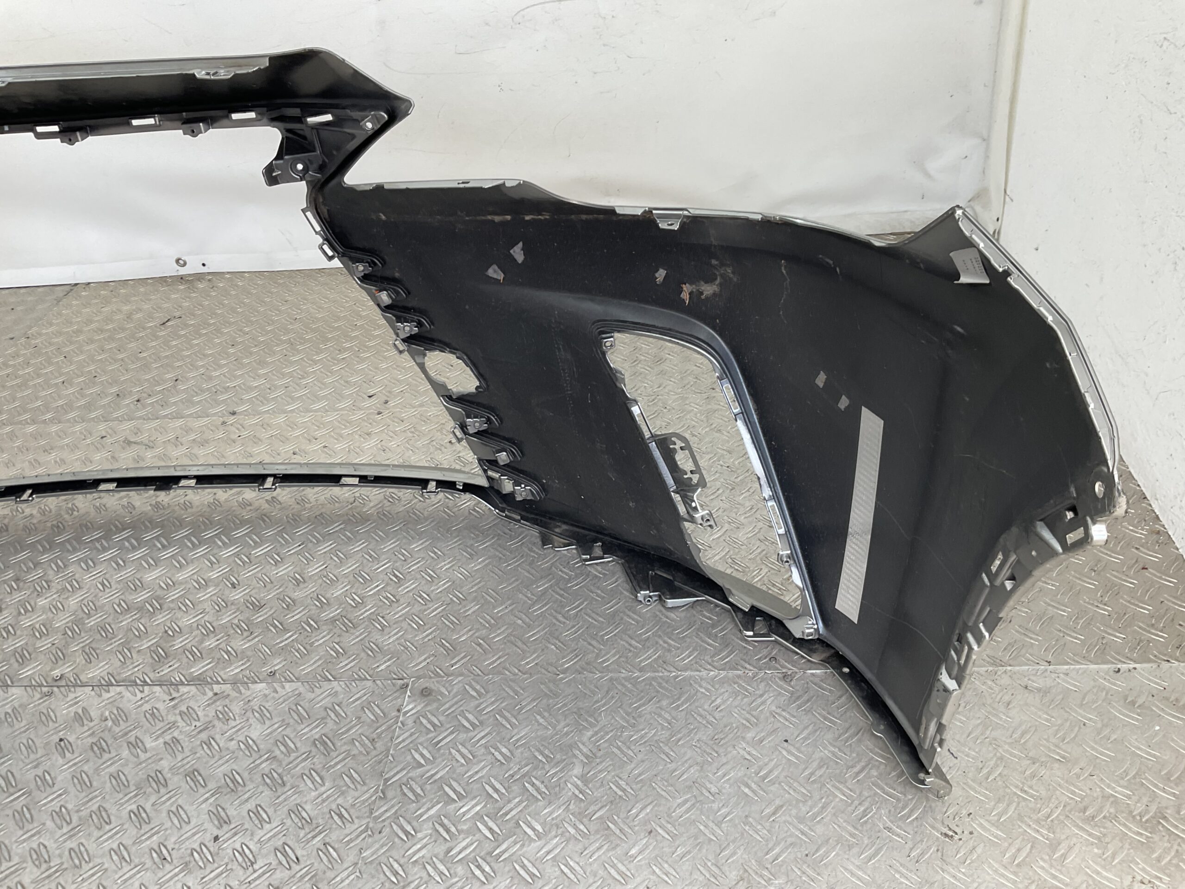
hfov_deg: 61.7
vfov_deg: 48.2
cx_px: 592
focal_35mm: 29
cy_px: 444
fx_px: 993
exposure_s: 1/120
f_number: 1.8
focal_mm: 3
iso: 25
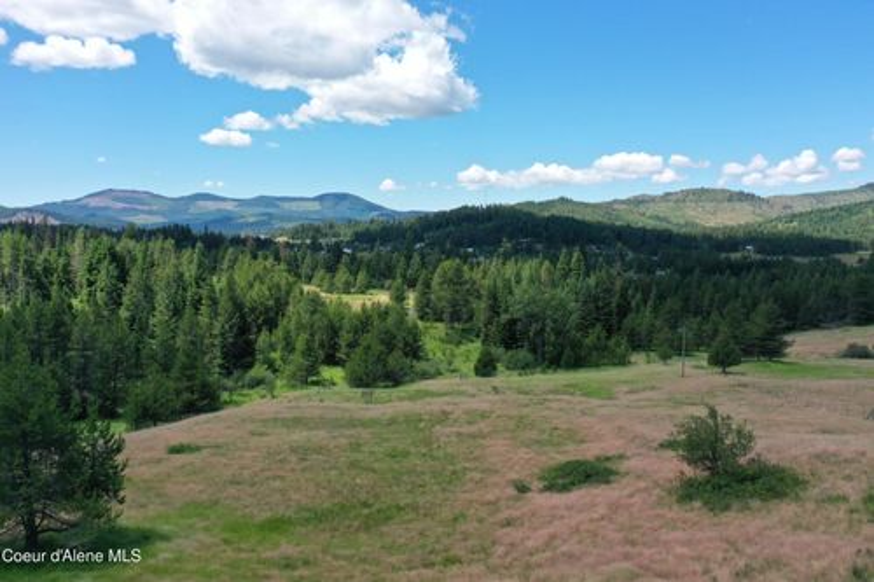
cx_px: 437
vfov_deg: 46.4
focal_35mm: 28
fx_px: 680
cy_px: 291
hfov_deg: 65.5
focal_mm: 10.26
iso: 100
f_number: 5
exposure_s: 1/400
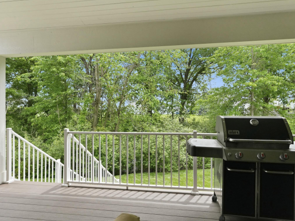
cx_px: 154
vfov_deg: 67.0
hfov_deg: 82.9
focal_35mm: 20
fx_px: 167
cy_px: 108
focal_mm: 11
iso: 2000
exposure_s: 1/4000
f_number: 4
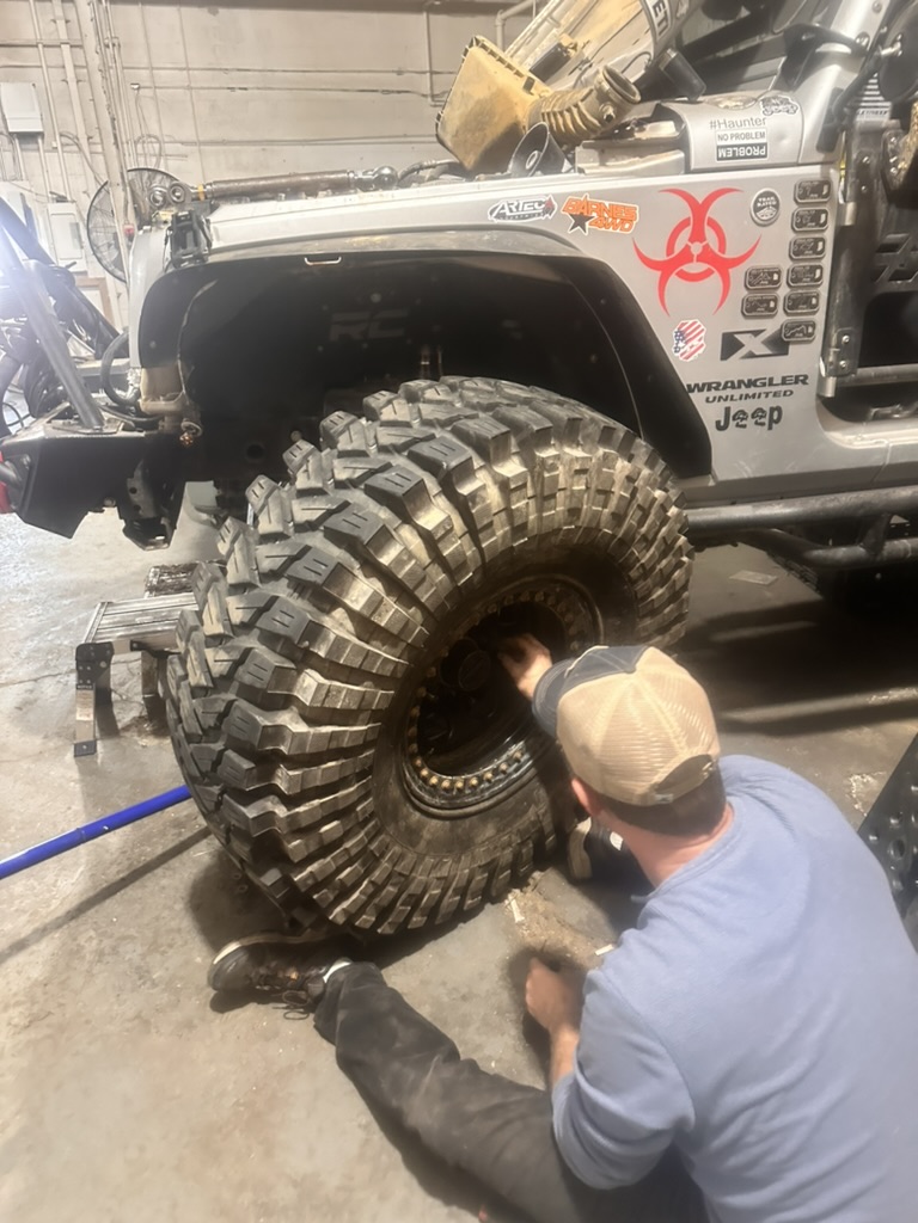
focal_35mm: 24
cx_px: 459
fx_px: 849
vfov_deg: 71.6
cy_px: 612
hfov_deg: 56.8
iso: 800
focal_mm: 6.86
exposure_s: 1/40
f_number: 1.78
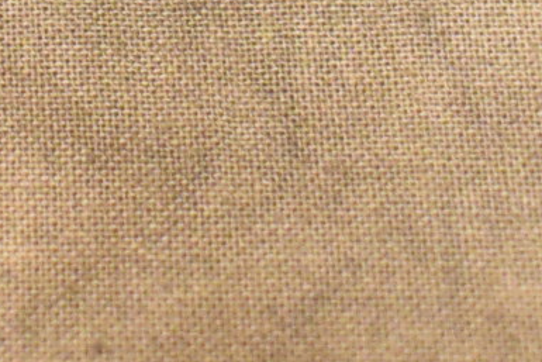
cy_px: -741
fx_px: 4217
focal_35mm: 280
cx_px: -369
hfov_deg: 7.2
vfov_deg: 4.7
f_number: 3.8
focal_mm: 24
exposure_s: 1/125
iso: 1400
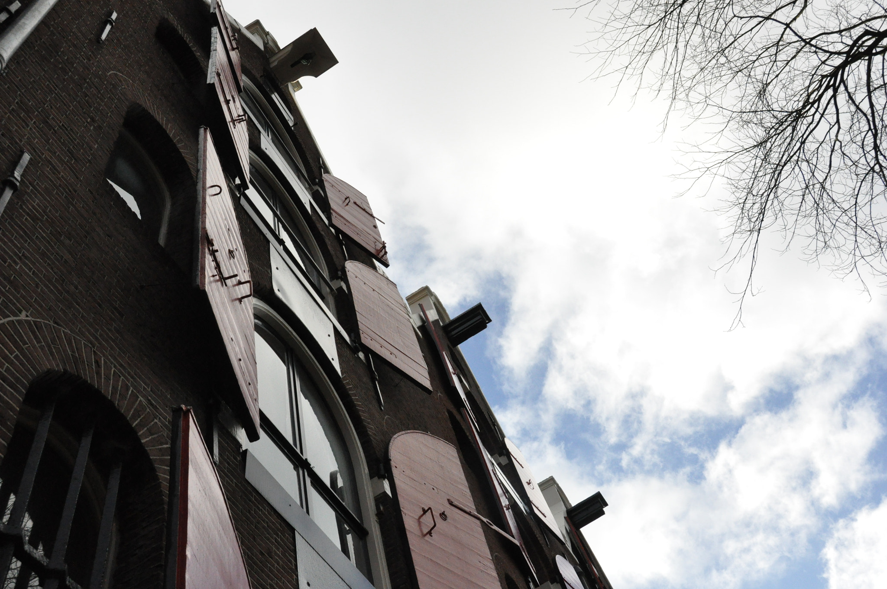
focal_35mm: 36
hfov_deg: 53.2
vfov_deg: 36.8
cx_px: 444
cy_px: 294
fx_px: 886
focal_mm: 24
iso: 2000
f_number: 11
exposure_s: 1/2500
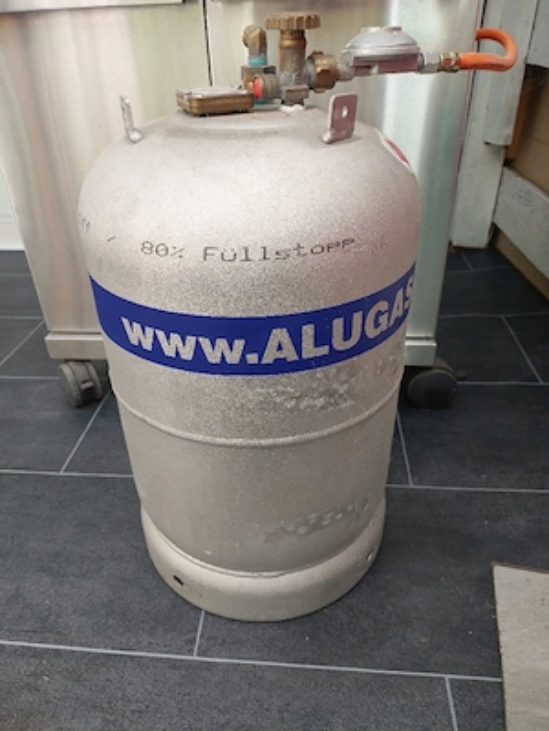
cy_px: 366
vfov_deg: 69.4
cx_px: 274
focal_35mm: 25
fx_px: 529
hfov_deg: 54.9
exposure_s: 1/100
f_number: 1.8
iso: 80
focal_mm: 5.23
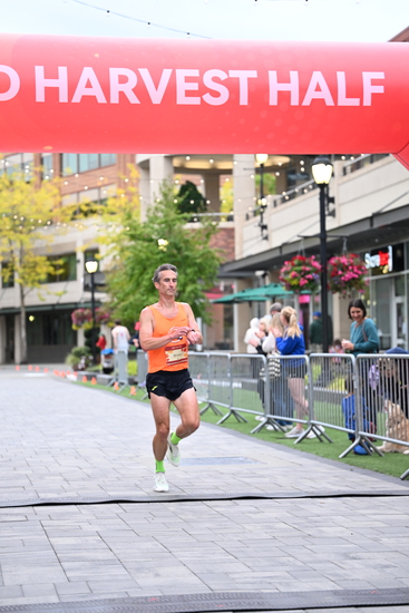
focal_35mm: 80
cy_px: 306
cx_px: 204
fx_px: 1362
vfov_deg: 25.4
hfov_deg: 17.1
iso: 1600
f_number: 2.8
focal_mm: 80
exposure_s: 1/800
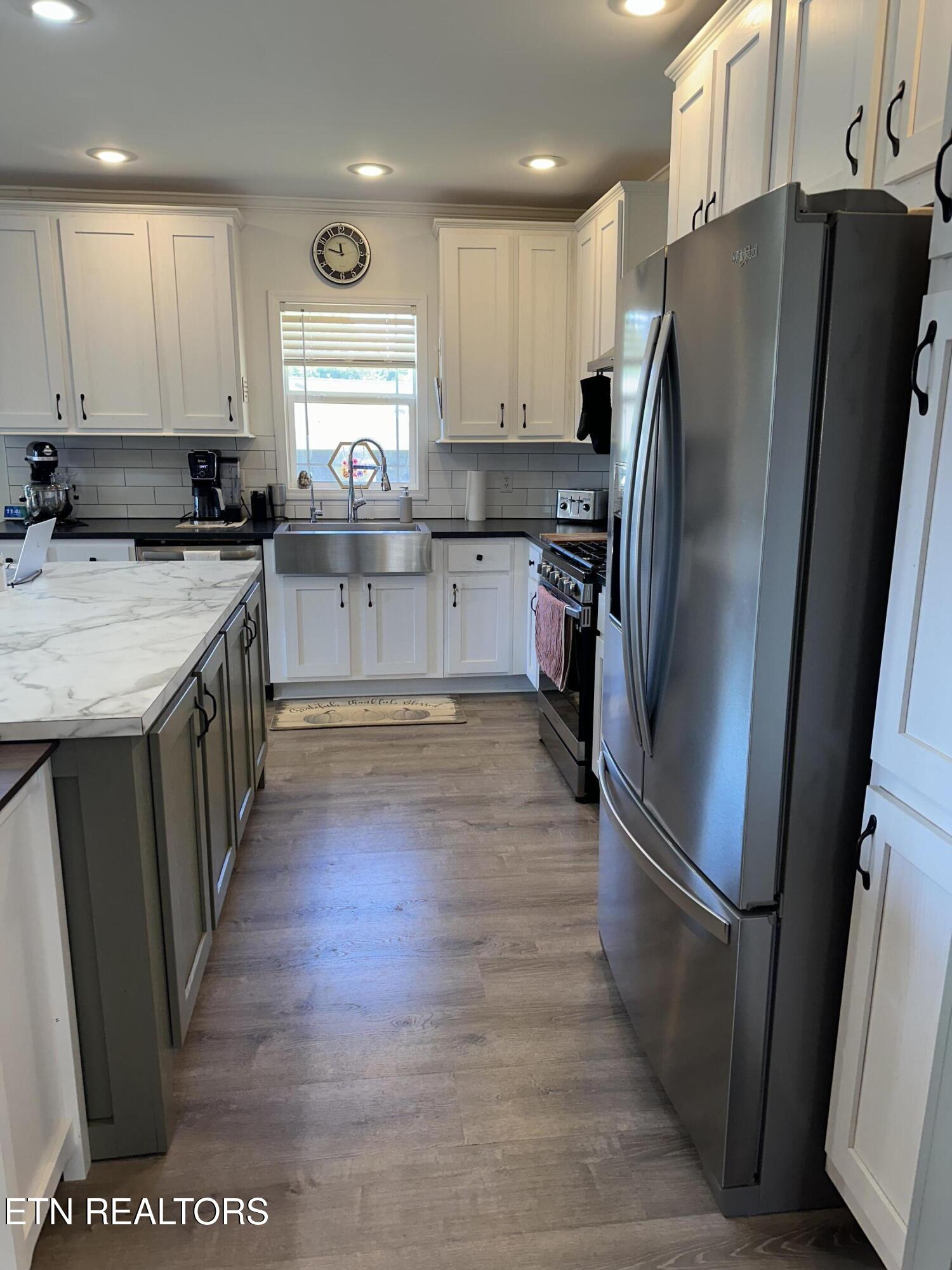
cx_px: 476
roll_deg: -1.2
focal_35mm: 24
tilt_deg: -13.2
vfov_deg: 71.6
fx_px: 880
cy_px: 635
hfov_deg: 56.8
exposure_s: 1/120
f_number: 1.78
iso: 160
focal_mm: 6.86
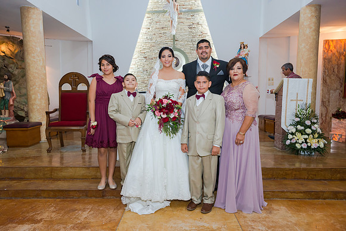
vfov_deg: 51.3
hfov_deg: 71.5
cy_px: 116
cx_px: 173
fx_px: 240
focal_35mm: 25
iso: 1600
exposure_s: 1/100
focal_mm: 25
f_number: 3.5
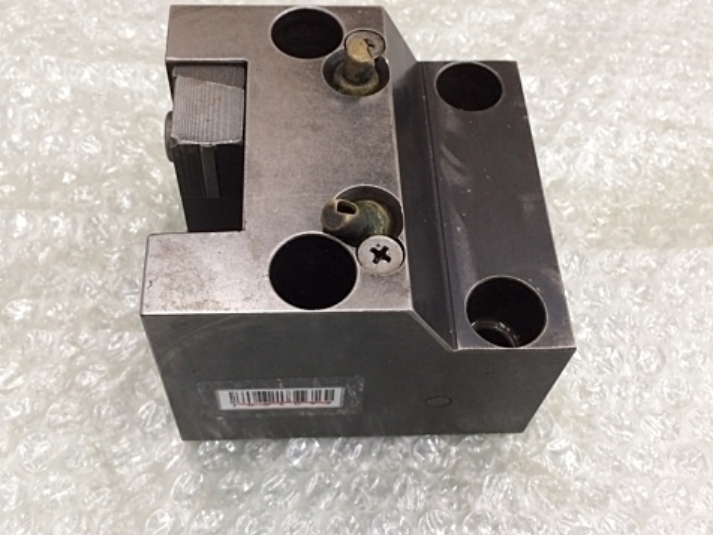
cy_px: 232
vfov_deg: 36.8
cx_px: 337
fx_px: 803
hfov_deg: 47.8
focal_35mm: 39
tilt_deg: -62.9
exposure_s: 1/30
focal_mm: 4.15
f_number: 2.2
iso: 80
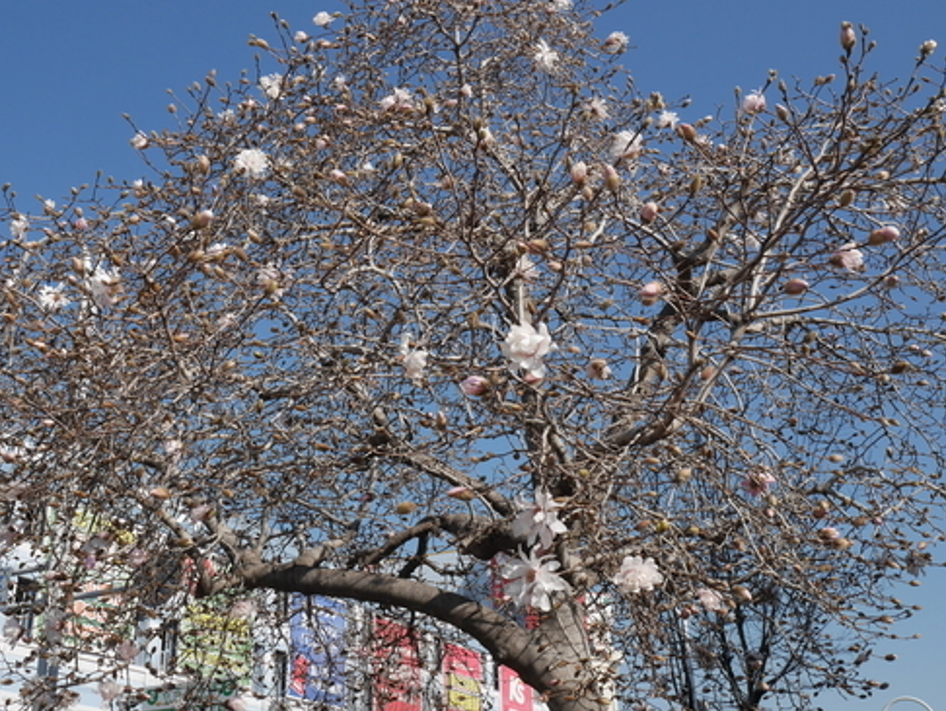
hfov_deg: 44.6
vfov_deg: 34.3
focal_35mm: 42
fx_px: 1148
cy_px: 307
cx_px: 385
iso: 200
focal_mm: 17
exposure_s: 1/400
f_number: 9
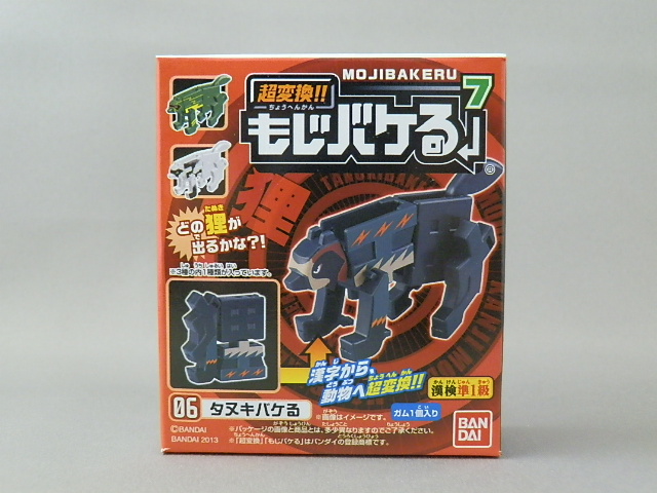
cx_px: 328
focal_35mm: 34
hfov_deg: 54.0
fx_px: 645
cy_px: 246
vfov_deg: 41.8
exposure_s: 1/8
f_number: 3.5
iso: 320
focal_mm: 6.17
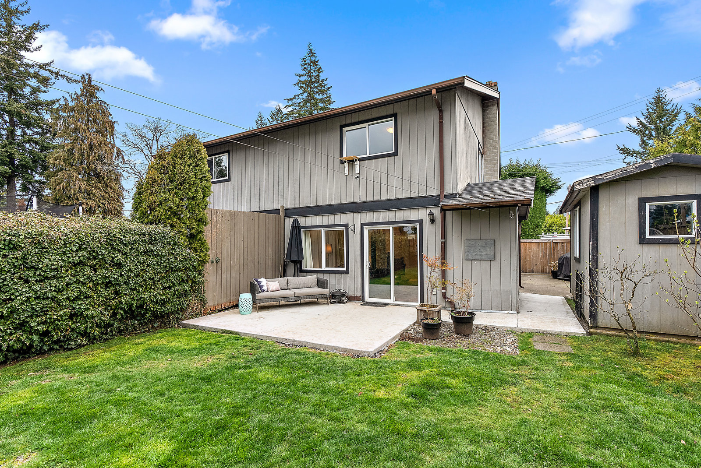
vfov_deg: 73.8
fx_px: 312
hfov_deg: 96.7
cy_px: 234
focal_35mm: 16
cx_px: 350
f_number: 7.1
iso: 400
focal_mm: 16
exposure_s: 1/125
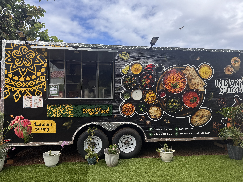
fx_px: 168
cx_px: 122
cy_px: 91
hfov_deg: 71.6
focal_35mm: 24
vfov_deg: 56.8
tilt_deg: +1.7
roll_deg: +1.3
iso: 80
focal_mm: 6.76
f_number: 1.78
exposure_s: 1/3597
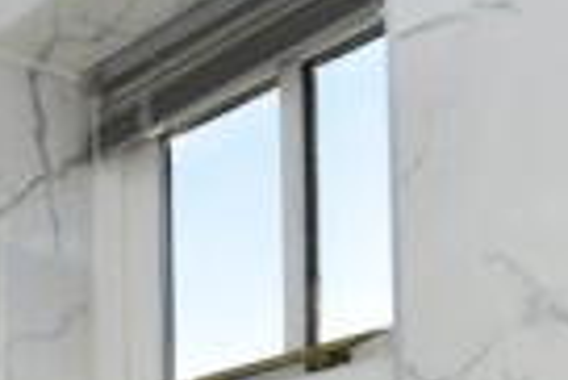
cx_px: -182
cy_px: 654
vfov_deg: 16.4
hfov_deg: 24.3
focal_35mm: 72
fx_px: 1137
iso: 100
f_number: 6.3
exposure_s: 1/160
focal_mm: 10
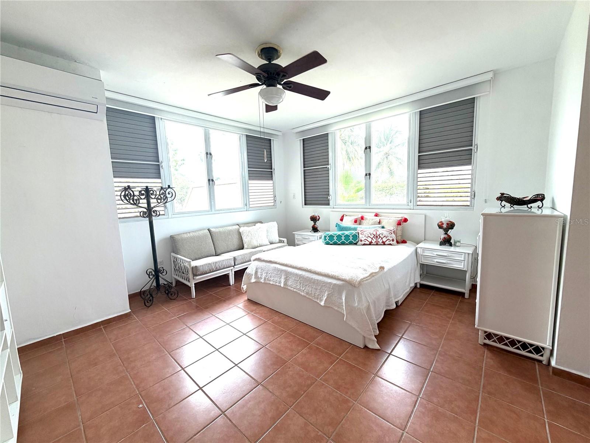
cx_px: 295
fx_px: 239
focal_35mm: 14
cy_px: 222
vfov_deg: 85.7
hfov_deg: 102.1
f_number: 2.2
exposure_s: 1/166
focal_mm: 2.22
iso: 64
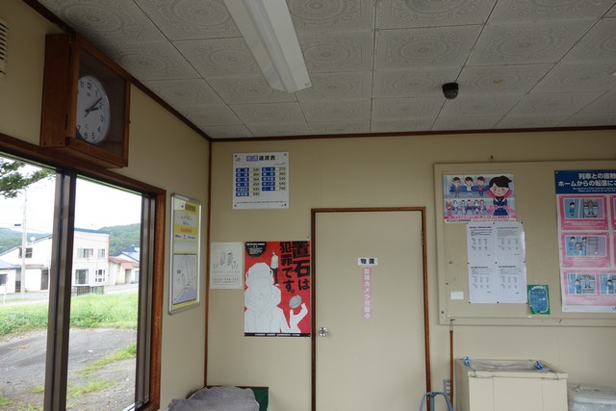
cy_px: 206
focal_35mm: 28
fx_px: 479
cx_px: 308
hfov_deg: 65.5
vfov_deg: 46.4
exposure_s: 1/100
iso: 125
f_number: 4.5
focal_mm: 10.4
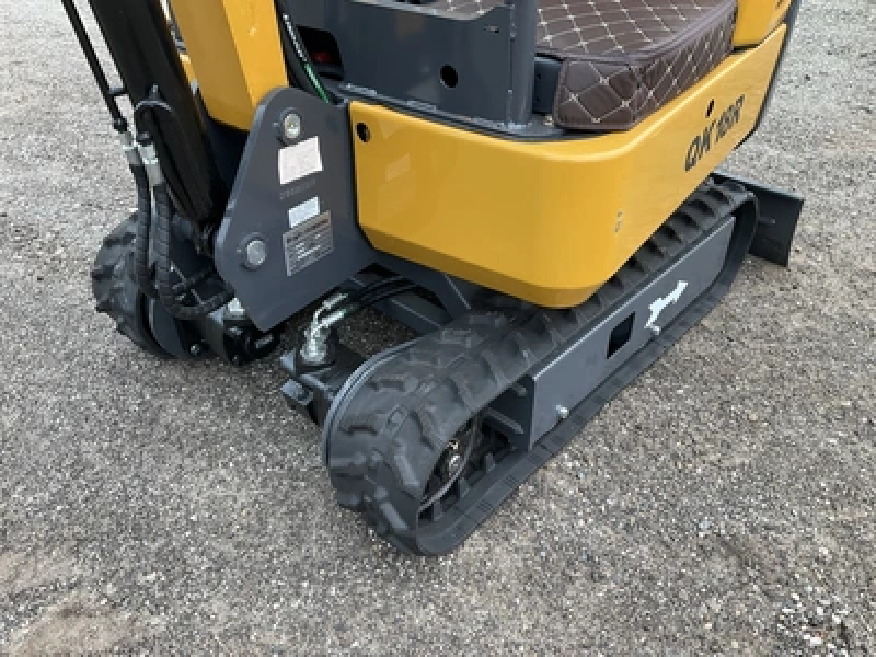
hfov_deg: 61.7
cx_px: 438
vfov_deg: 48.2
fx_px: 734
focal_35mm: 29
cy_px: 328
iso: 40
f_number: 1.8
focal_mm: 3
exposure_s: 1/122
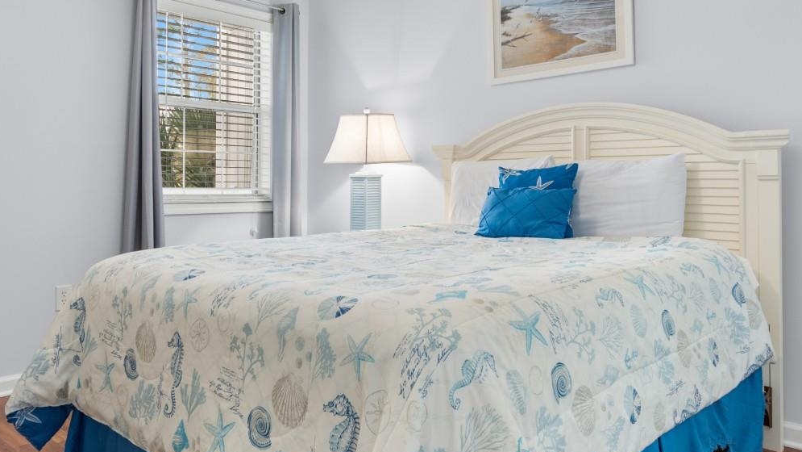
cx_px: 351
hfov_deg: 65.8
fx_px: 617
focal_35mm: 29
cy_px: 177
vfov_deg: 40.0
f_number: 4.8
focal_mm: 11.5
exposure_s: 1.6
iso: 100
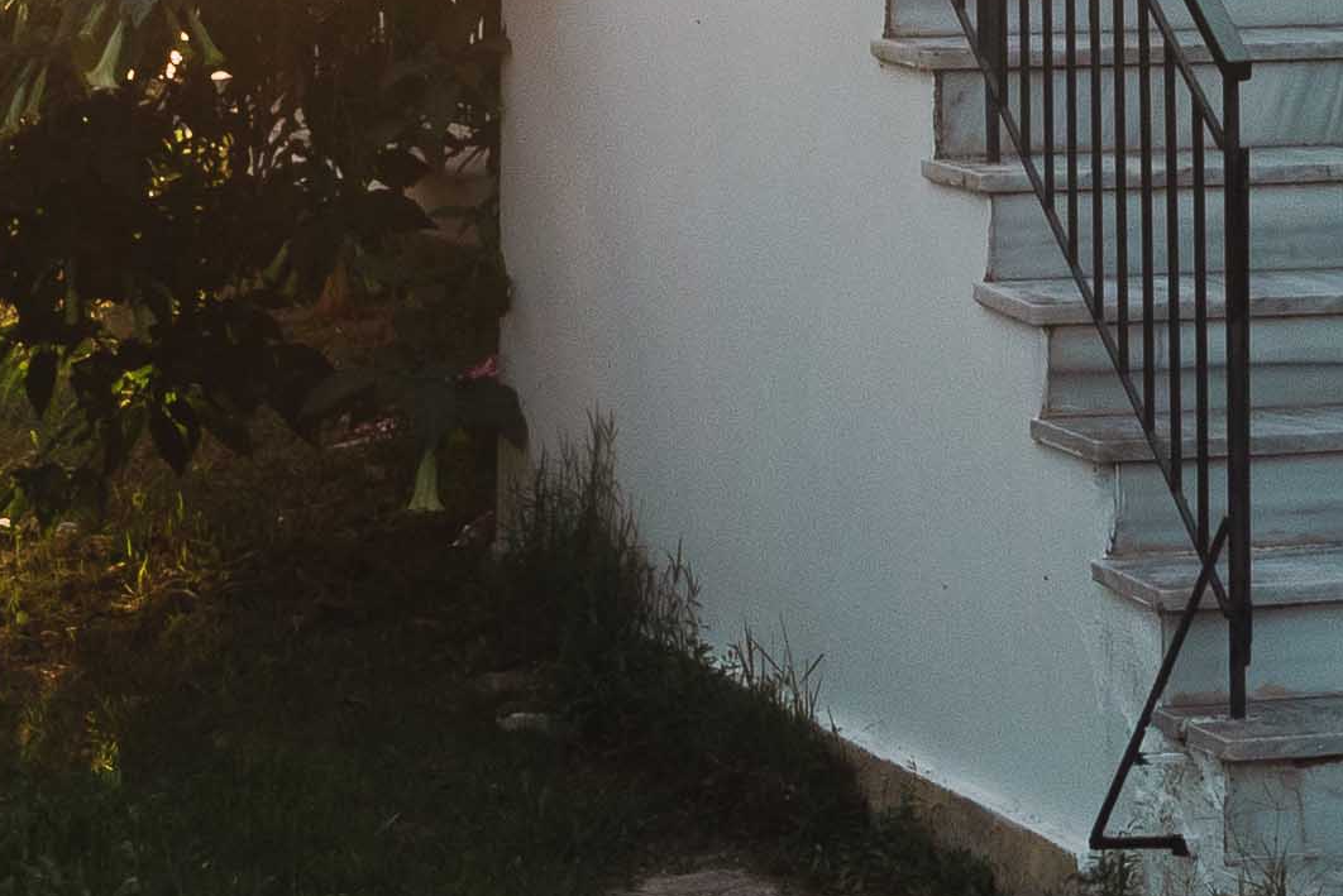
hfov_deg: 11.9
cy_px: -815
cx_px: 1528
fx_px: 6344
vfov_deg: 7.8
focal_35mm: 170
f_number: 10
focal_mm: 30
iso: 640
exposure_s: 1/125
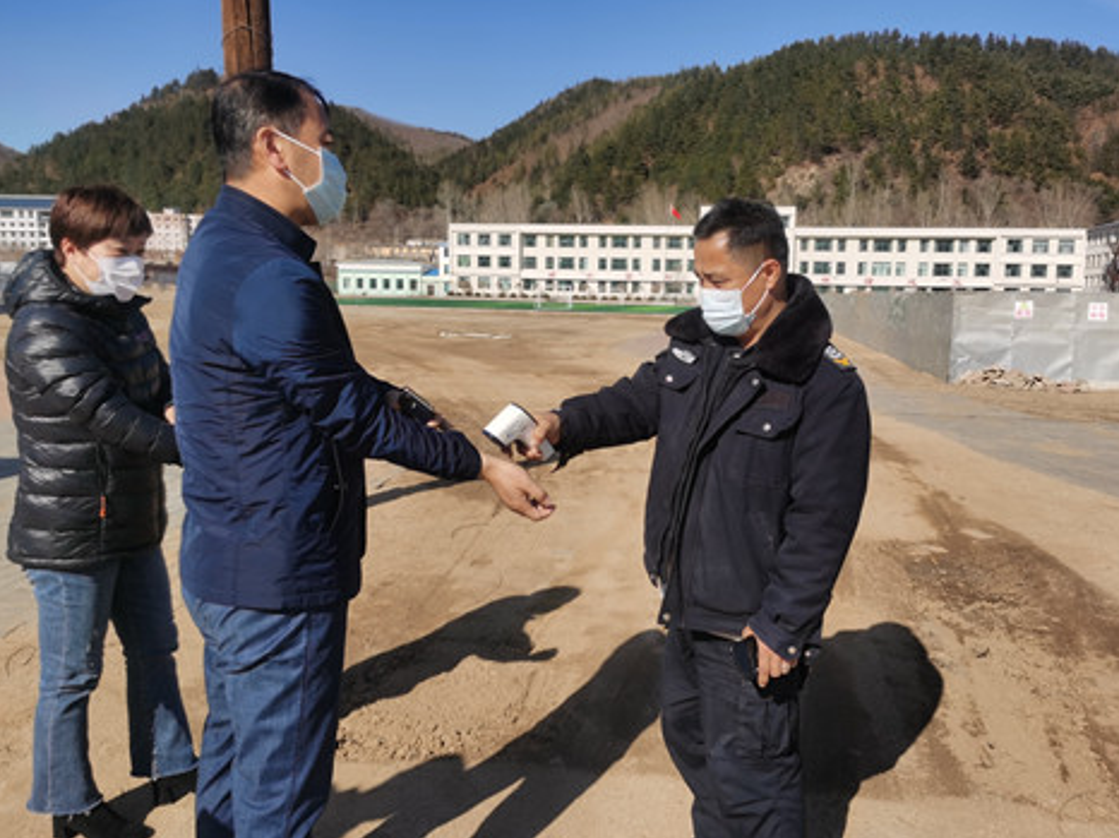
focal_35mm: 29
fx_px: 937
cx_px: 574
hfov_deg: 61.7
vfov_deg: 48.2
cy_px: 424
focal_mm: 5.56
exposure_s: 1/5155
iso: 50
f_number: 1.6
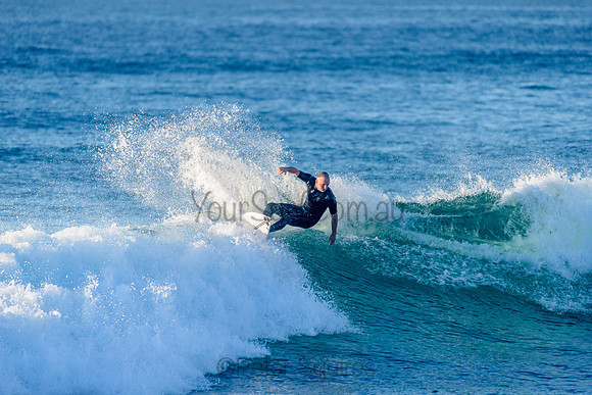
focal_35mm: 500
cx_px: 296
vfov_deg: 2.8
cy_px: 198
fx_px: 8224
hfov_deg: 4.1
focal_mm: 500
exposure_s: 1/2000
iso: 450
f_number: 5.6
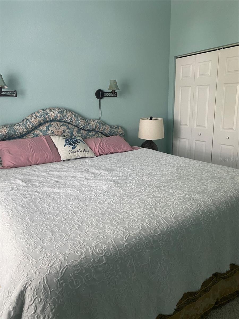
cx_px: 120
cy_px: 160
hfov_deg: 53.1
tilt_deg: -12.2
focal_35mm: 26
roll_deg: +0.9
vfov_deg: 67.3
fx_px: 239
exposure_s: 1/60
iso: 160
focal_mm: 4.25
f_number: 1.8
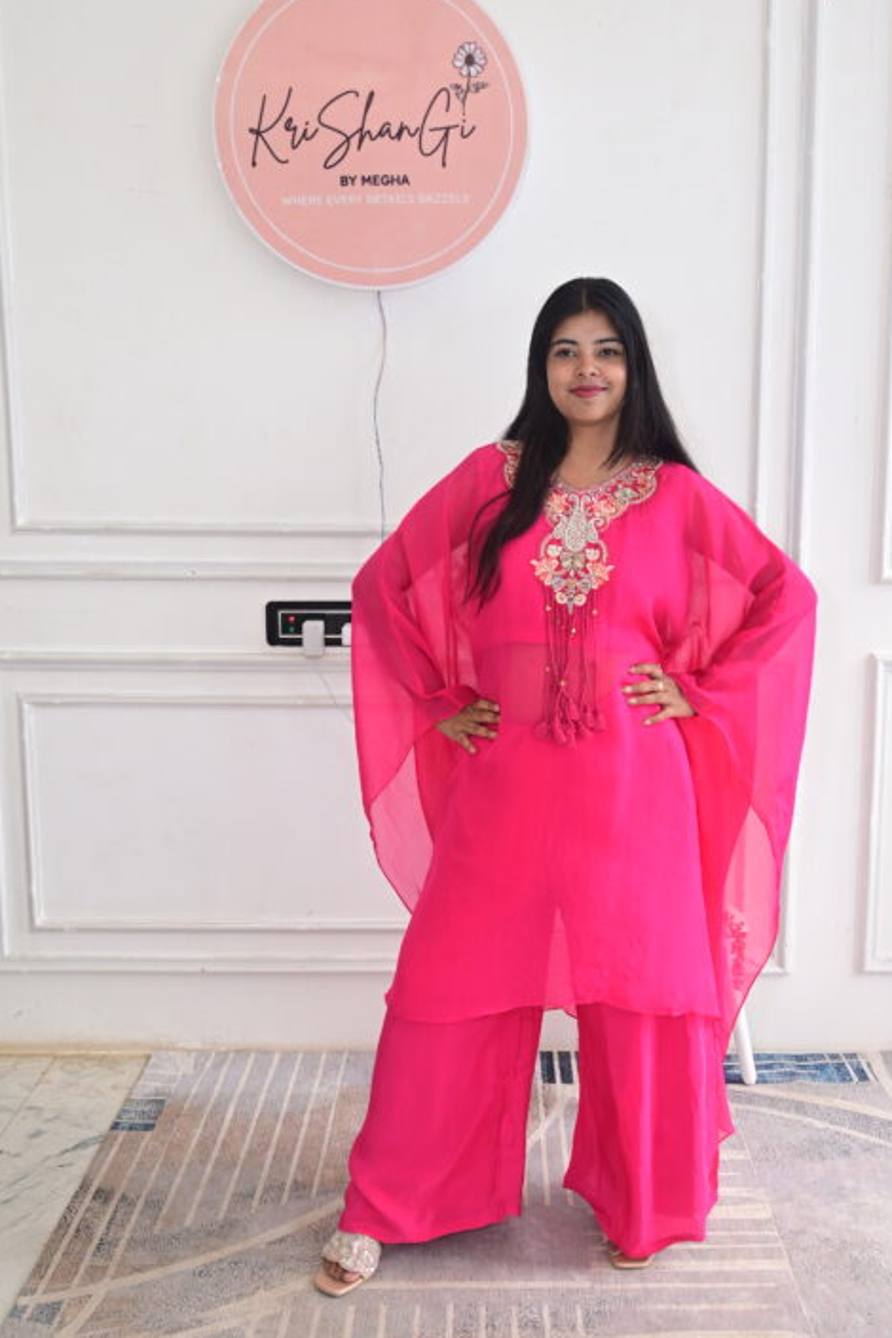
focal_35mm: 37
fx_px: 1375
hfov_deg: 35.9
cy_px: 616
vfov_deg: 51.8
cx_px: 511
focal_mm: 29
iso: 500
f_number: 6.3
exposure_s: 1/200
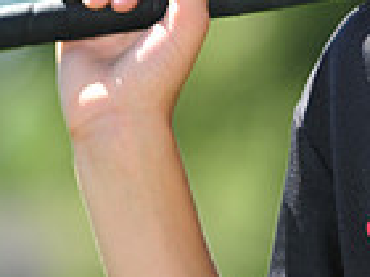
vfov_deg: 1.9
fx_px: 8540
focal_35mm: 799
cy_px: -124
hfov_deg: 2.5
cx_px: 608
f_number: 4.5
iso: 200
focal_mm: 200
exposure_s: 1/640
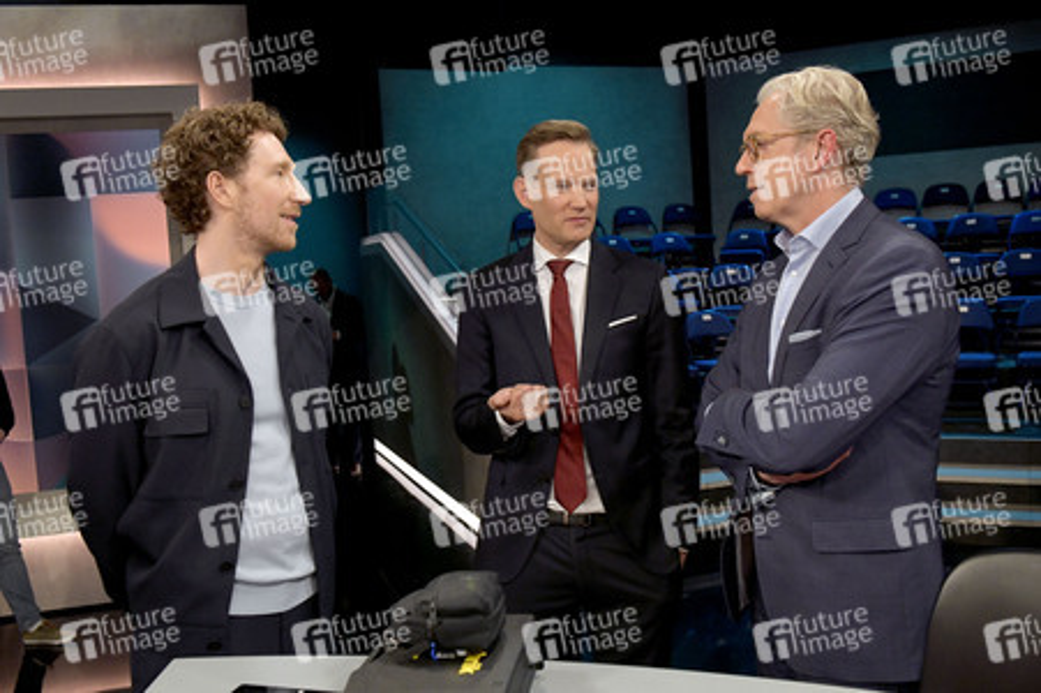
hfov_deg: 58.8
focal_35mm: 32
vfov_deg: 41.1
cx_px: 520
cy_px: 346
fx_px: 925
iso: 2500
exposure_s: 1/200
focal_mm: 32
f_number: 6.3
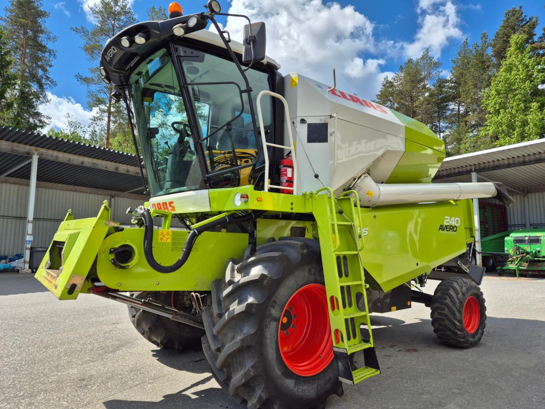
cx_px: 272
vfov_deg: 58.9
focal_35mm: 23
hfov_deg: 73.9
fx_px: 362
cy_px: 204
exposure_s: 1/1964
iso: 25
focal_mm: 5.4
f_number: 1.8
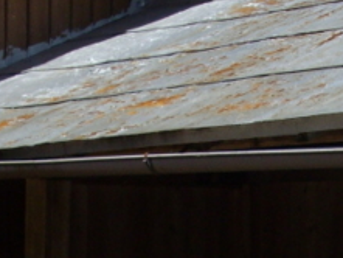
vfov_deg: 10.3
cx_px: 400
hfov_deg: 13.5
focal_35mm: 142
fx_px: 1408
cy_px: 308
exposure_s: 1/250
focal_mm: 6.2
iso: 80
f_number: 5.6
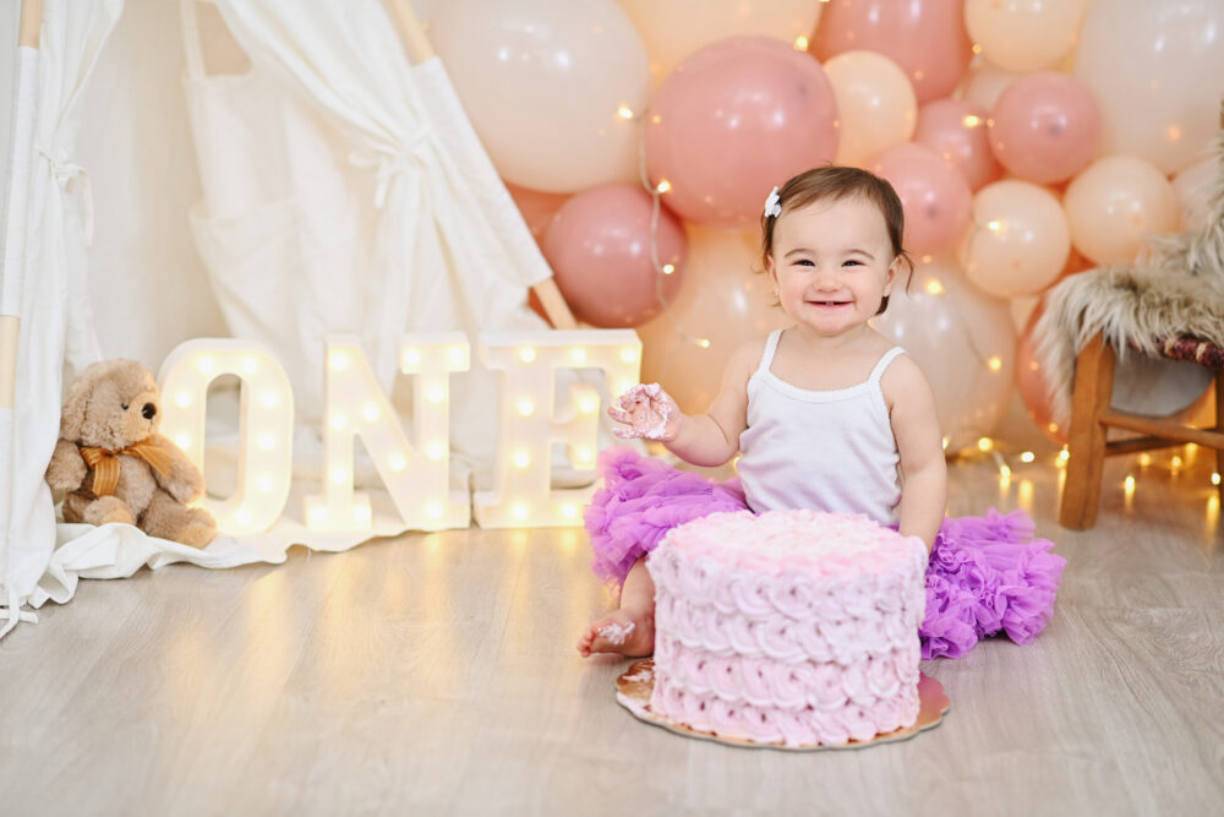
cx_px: 612
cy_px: 408
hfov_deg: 23.9
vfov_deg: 16.1
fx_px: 2890
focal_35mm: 85
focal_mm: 85
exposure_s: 1/250
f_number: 2
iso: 640
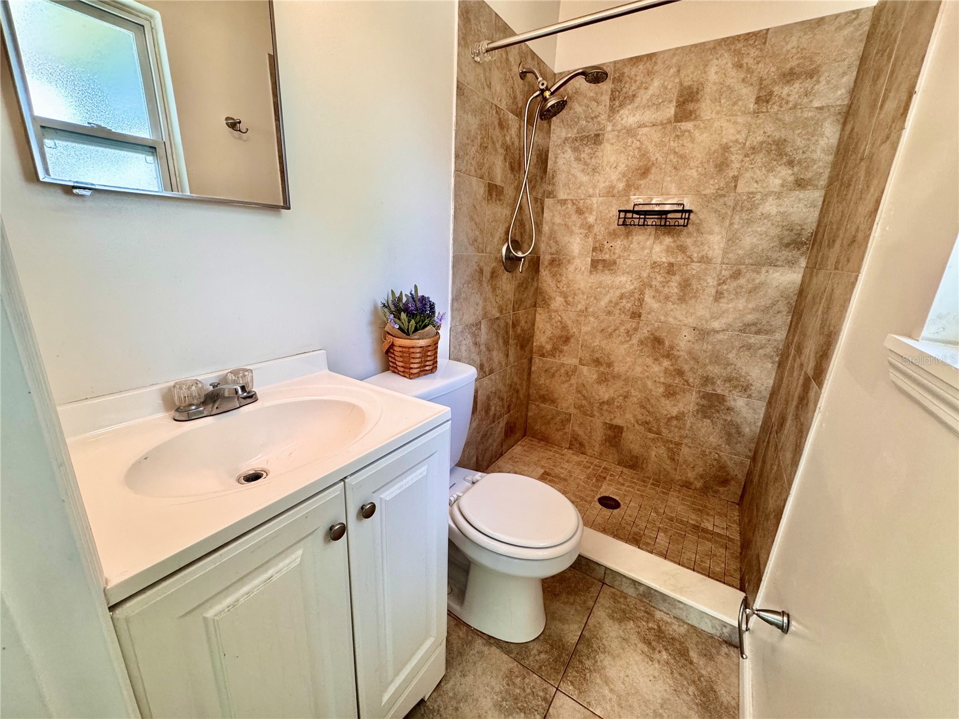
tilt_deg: -17.3
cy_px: 360
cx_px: 480
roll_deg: -2.7
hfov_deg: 102.1
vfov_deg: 85.7
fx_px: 388
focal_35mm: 14
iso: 250
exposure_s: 1/120
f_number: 2.2
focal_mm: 2.22
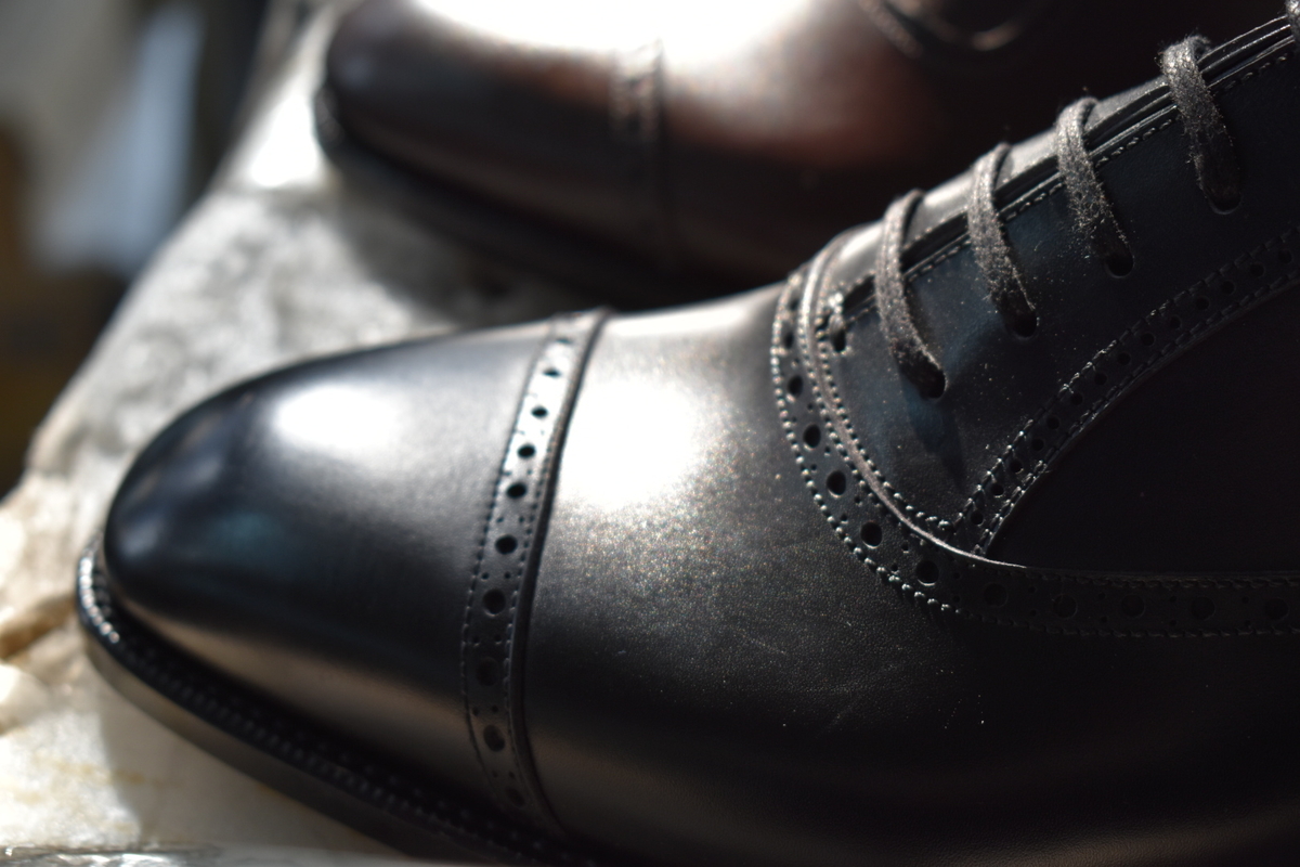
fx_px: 2437
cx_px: 650
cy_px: 434
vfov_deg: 20.2
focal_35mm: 68
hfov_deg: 29.9
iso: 400
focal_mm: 45
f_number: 6.3
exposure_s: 1/125
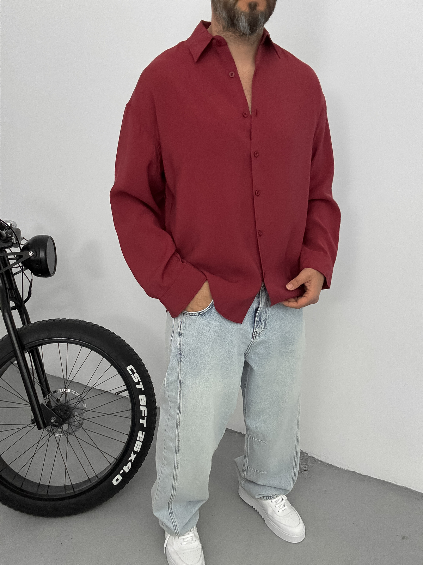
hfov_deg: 46.8
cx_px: 212
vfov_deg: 60.0
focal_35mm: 30
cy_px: 282
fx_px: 489
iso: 320
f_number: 1.9
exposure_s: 1/45
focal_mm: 2.69
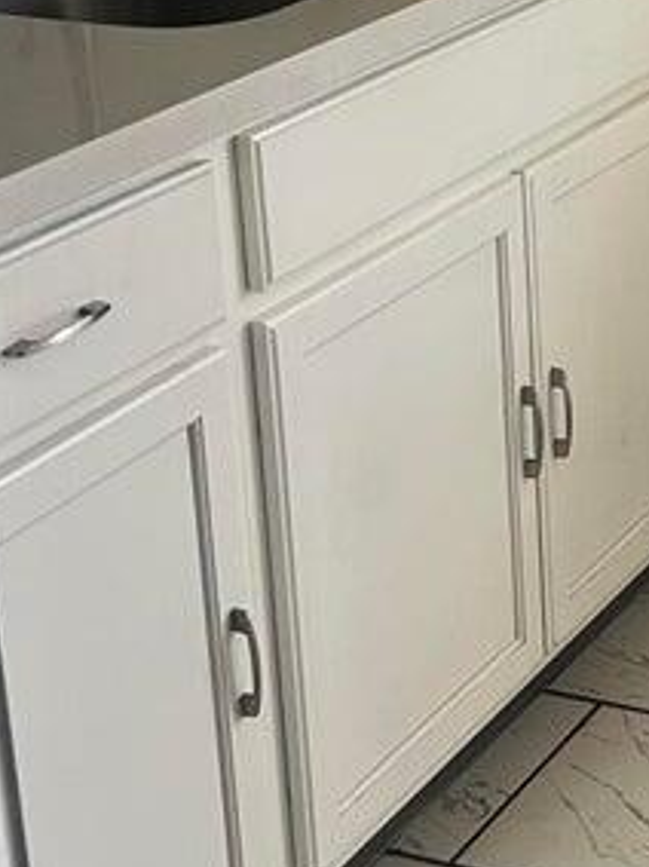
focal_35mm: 94
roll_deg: +1.8
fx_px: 2352
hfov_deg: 14.9
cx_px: 866
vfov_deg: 20.5
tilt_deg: -17.6
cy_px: 101
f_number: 1.5
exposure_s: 1/60
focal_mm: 5.7
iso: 160
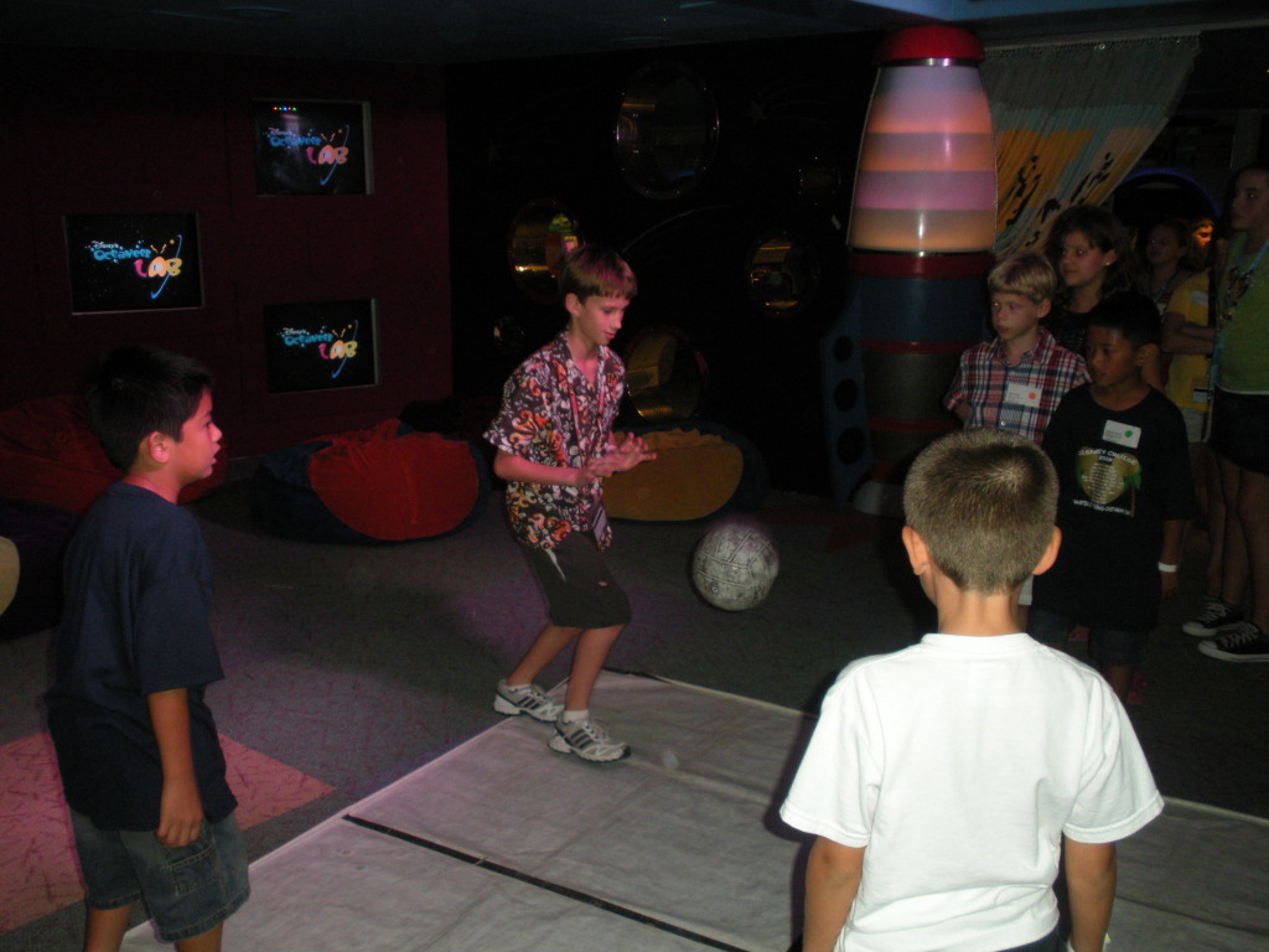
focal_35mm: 36
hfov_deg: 51.4
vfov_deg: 39.7
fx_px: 1320
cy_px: 476
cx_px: 634
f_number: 3.5
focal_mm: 6.3
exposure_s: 1/60
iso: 218
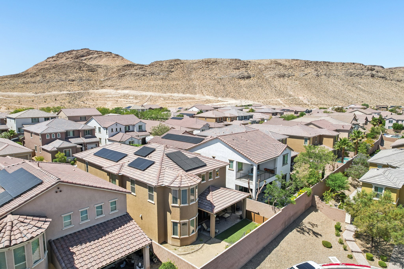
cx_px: 202
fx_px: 247
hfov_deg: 78.6
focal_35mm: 22
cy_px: 134
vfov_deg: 57.2
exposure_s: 1/1500
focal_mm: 8.4
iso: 120
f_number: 2.8
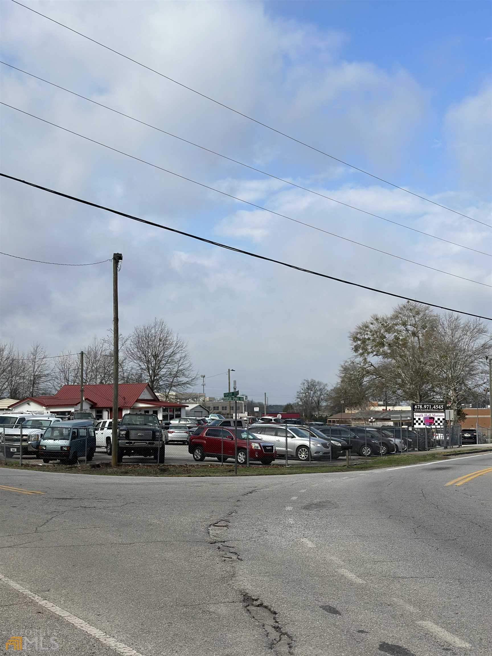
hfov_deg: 30.3
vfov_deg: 39.7
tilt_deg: +5.8
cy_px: 328
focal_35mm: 48
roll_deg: -0.4
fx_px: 910
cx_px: 246
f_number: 1.78
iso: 100
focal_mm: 6.86
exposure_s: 1/7634
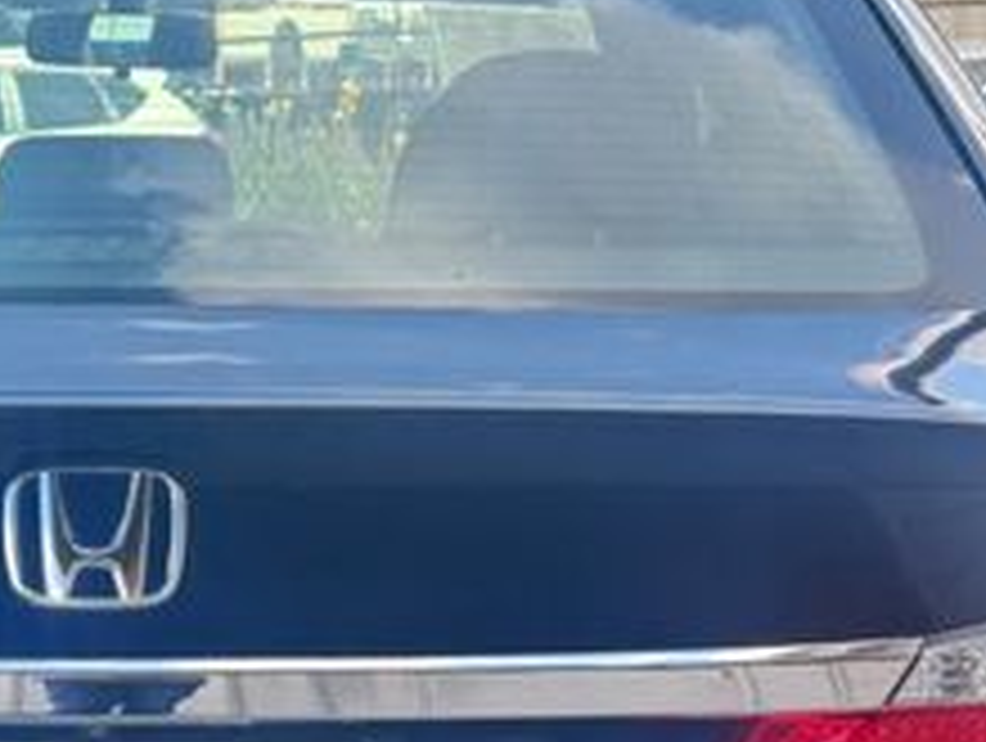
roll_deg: -0.5
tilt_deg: -10.9
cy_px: 832
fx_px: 3994
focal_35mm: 140
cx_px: 90
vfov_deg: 10.5
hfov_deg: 13.9
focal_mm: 6.76
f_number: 1.78
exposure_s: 1/615
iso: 64
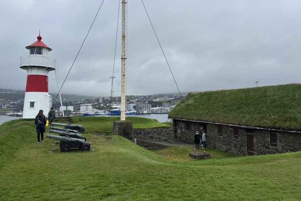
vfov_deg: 44.7
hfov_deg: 63.6
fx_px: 243
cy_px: 79
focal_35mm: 29
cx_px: 162
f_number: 1.78
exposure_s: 1/2070
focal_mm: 6.86
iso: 80
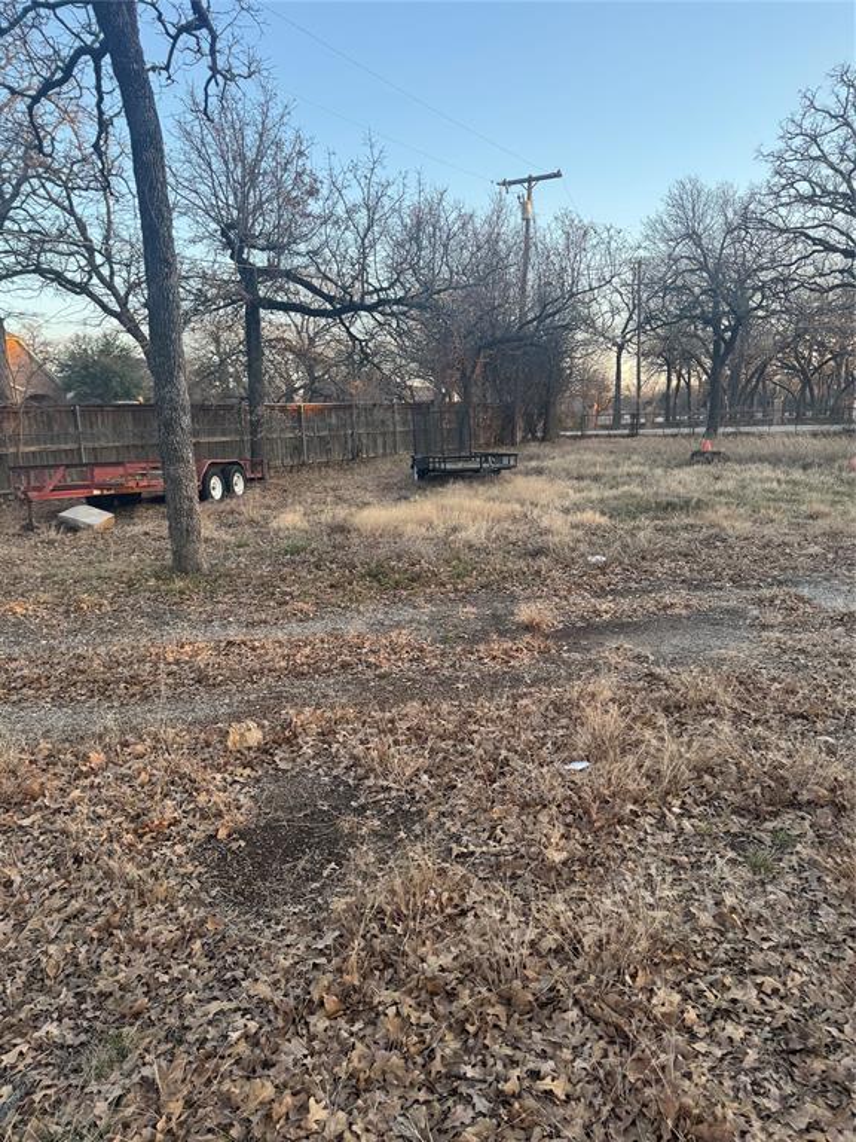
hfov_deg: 56.8
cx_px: 428
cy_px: 571
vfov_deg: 71.6
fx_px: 791
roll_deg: +1.9
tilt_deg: -11.1
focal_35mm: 24
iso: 64
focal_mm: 6.76
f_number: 1.78
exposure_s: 1/247
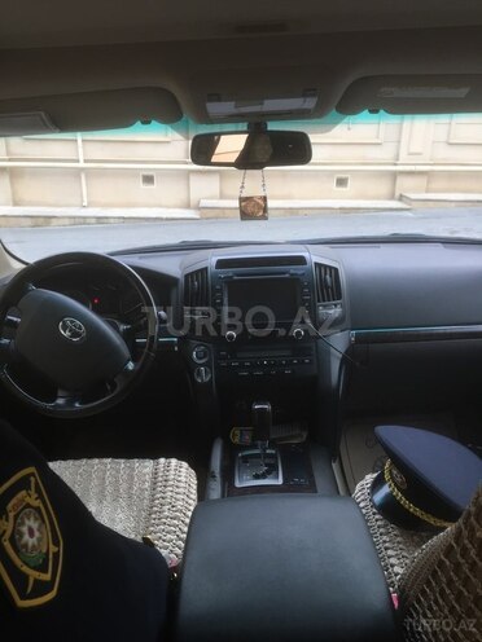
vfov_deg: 61.7
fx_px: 538
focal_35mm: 29
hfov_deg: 48.2
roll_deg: -4.2
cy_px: 321
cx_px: 241
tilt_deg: -18.9
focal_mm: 4.15
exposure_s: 1/33
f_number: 2.2
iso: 32
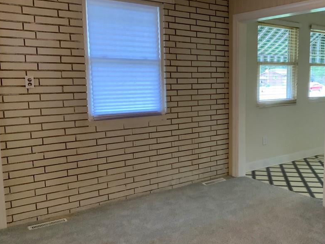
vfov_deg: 37.7
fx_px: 357
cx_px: 209
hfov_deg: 48.4
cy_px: 127
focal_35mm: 38
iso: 200
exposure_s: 1/60
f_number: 1.8
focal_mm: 3
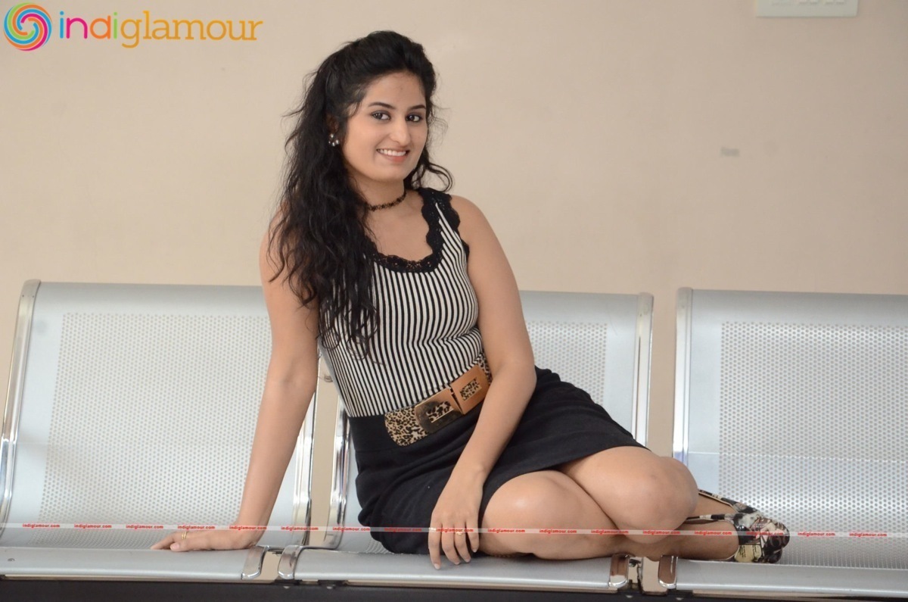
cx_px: 454
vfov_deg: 13.0
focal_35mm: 105
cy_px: 301
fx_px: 2643
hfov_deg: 19.5
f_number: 5.6
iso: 2500
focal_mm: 70
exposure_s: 1/125
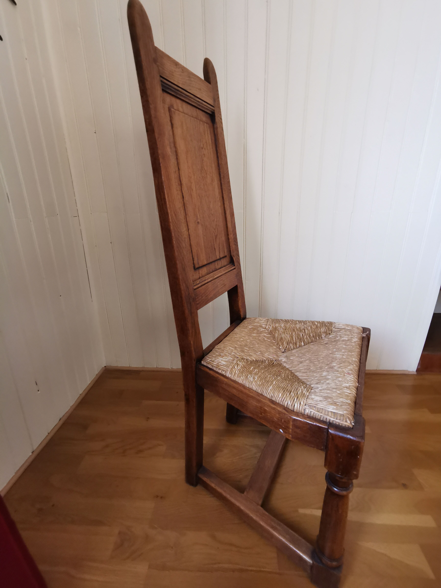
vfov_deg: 91.0
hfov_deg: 74.7
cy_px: 294
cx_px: 220
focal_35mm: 17
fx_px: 289
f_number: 2.2
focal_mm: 2.26
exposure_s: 1/25
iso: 500
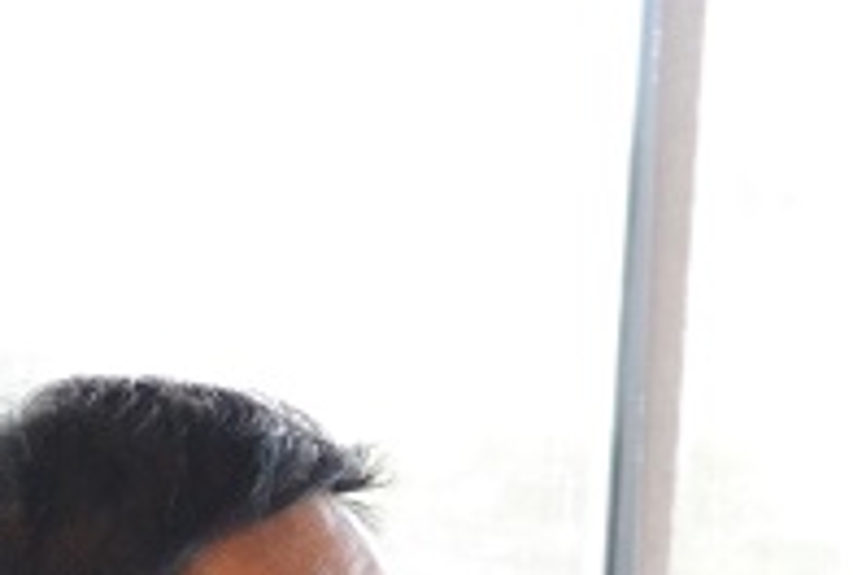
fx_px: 4932
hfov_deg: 10.0
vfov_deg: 6.5
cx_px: 435
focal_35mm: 206
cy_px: 1004
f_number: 5
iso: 3200
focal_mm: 34
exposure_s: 1/50
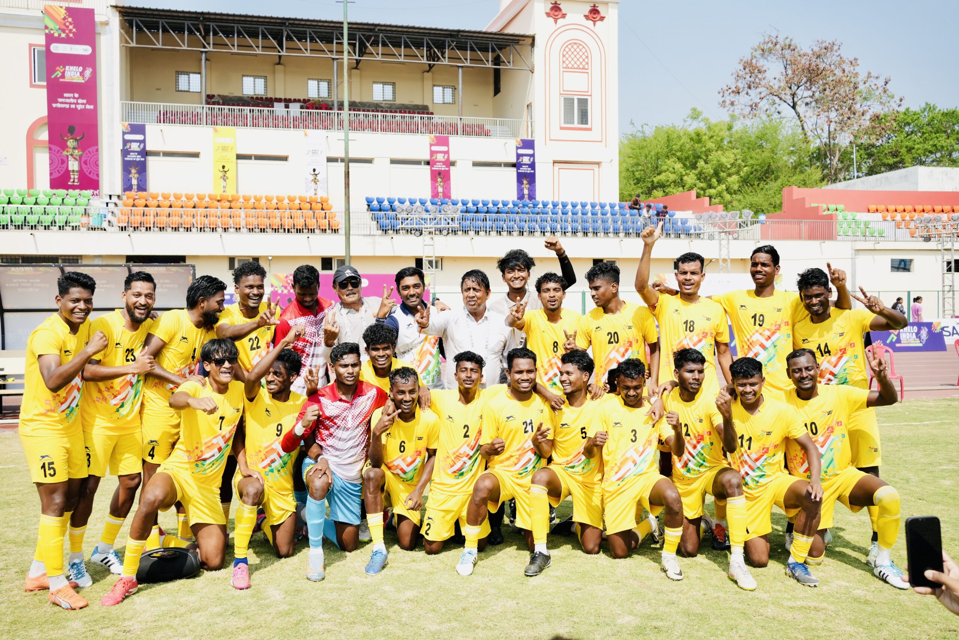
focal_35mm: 35
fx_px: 932
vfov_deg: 37.9
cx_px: 480
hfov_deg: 54.4
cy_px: 320
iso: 400
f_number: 5
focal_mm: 35
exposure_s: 1/1600
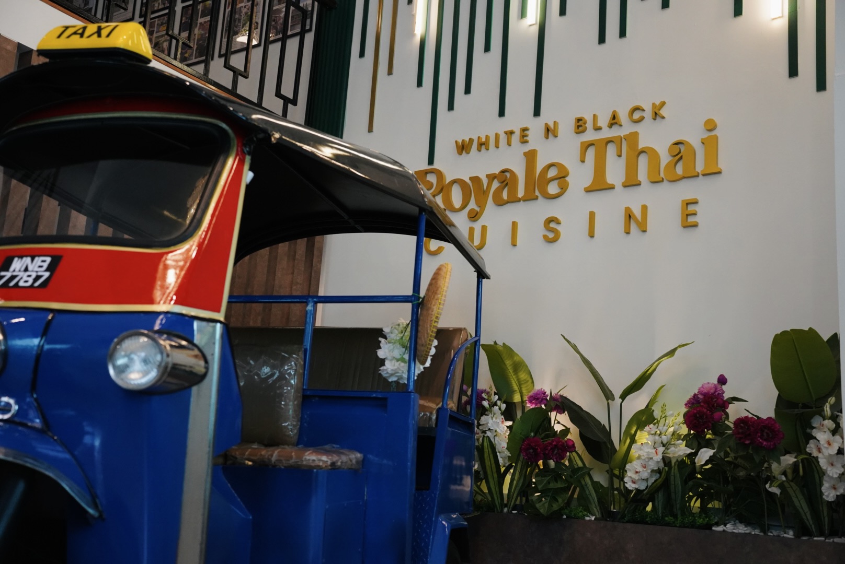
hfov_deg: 49.5
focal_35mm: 39
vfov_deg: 34.3
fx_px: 916
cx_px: 422
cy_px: 282
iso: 5000
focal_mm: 39
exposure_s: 1/1250
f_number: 3.5
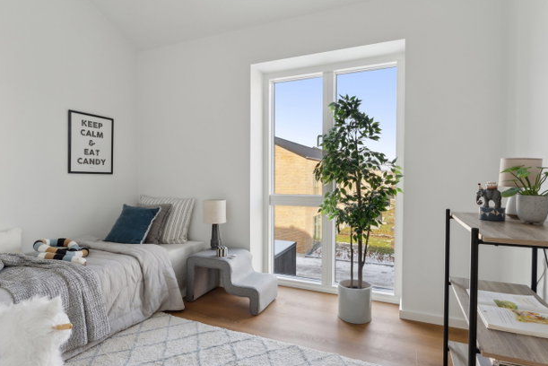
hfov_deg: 83.1
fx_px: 309
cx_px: 276
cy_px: 187
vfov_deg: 61.2
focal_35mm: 20
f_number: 8
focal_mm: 11.5
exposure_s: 1/25
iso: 200
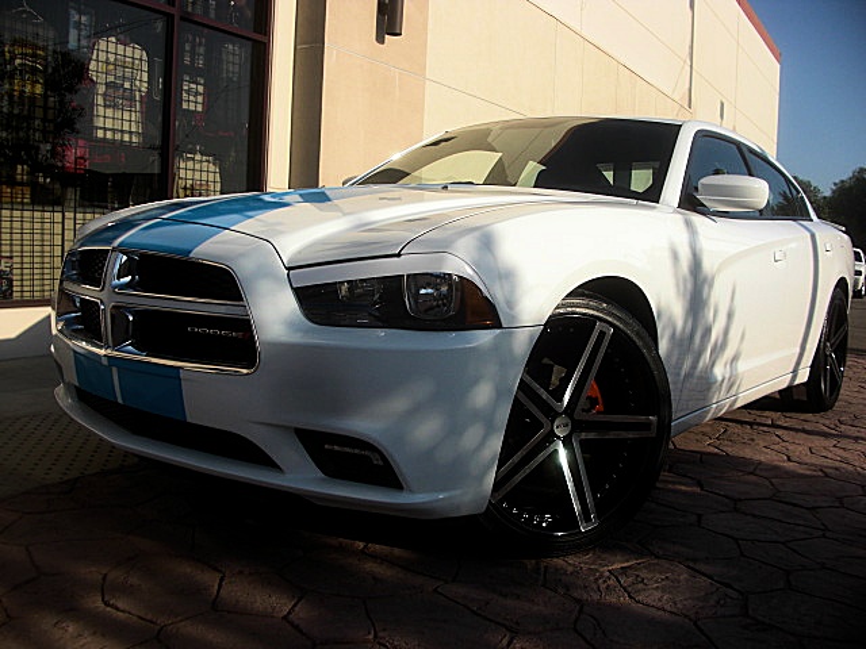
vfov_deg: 39.7
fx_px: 901
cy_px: 324
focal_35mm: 36
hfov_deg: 51.4
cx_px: 433
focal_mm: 6.3
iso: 50
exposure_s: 1/160
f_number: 7.9
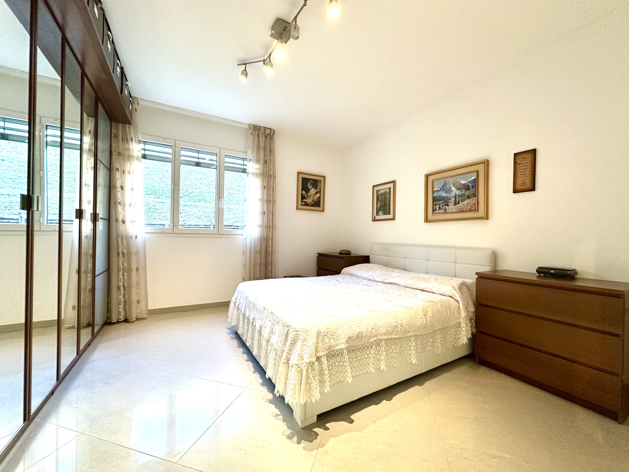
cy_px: 236
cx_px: 314
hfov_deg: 102.1
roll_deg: -0.4
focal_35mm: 14
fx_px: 254
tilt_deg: +0.3
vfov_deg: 85.7
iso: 250
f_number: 2.2
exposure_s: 1/100
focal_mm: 2.22
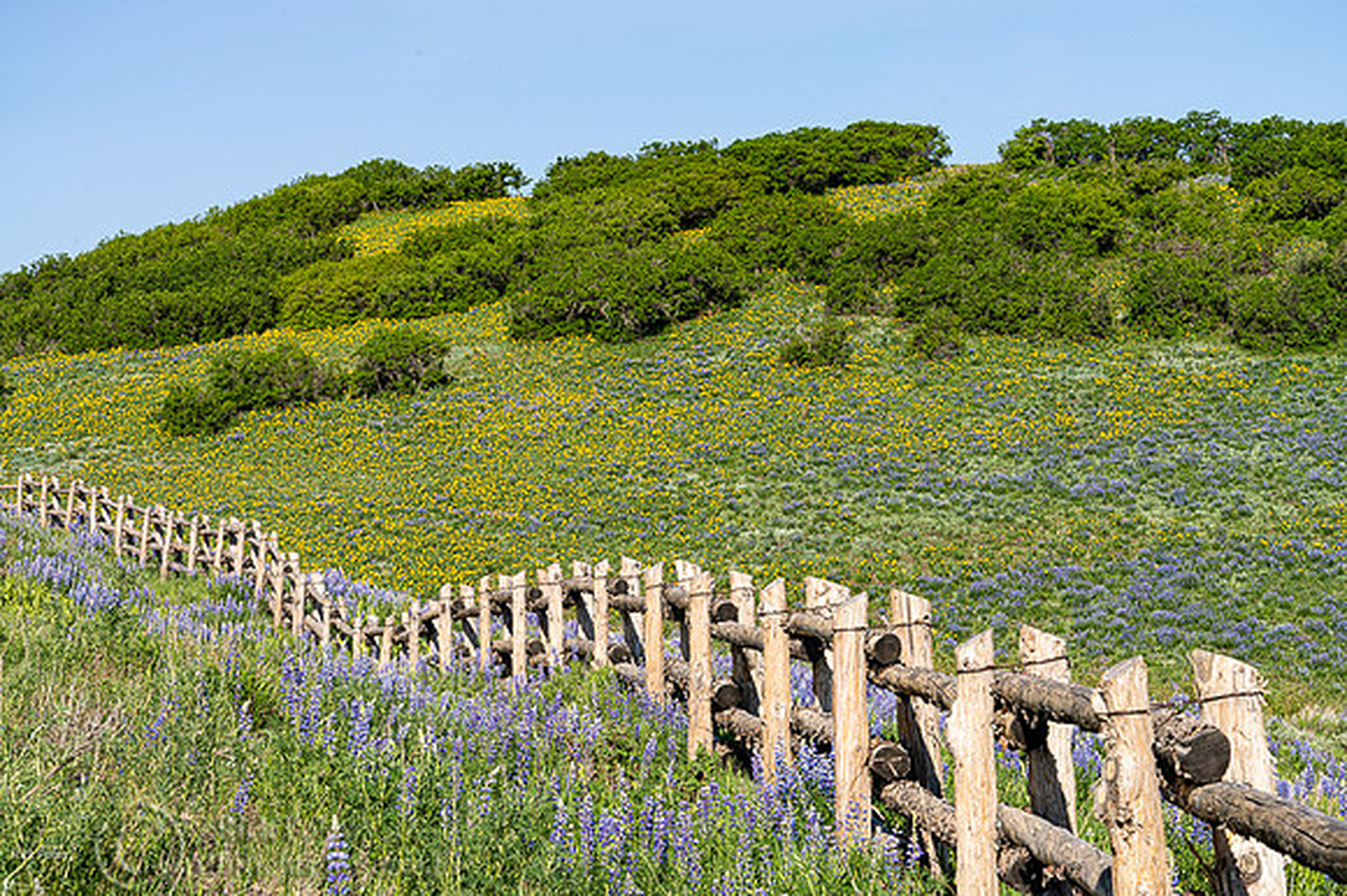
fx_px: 3627
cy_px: 448
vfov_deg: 14.1
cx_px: 674
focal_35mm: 97
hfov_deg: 21.0
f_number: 16
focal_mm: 97
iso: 160
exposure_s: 1/160
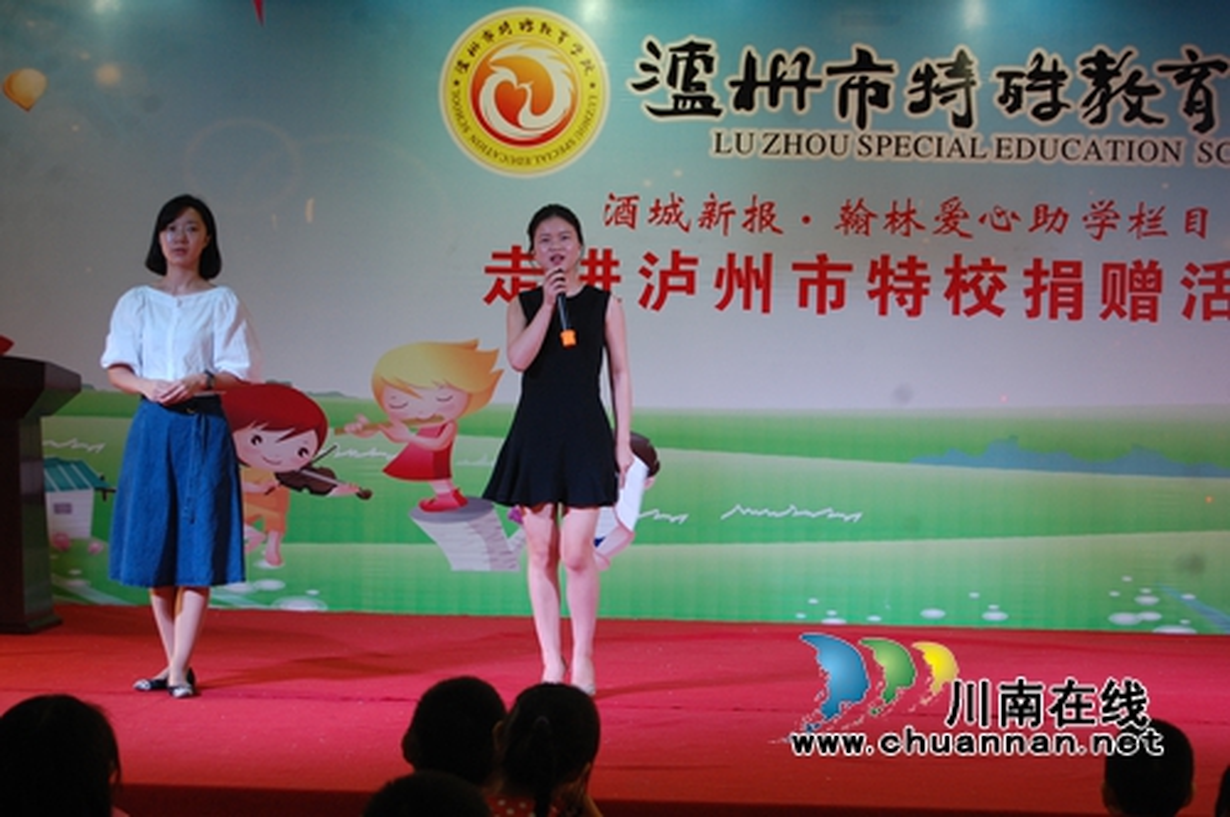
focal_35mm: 82
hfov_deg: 24.6
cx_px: 615
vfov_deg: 16.5
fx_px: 2815
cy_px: 408
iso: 400
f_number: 5.6
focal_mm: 55
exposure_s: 1/40
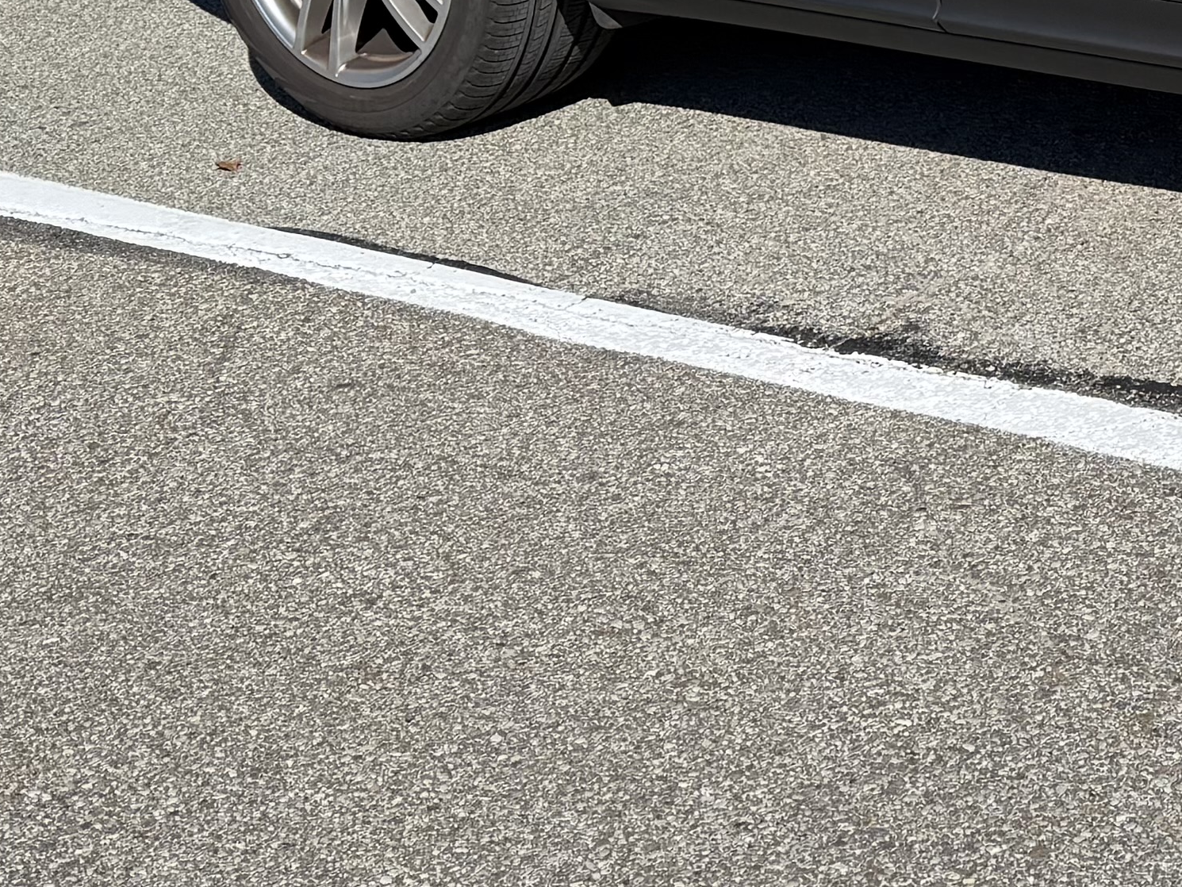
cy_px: -328
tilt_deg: -11.5
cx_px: 1760
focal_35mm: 92
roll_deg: +3.9
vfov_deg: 15.2
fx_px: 3142
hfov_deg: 18.8
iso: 80
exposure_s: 1/4405
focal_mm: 6.76
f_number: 1.78
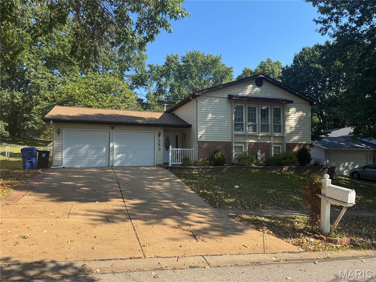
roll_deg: +0.4
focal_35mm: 24
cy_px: 141
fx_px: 261
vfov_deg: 56.8
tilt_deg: +2.5
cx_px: 188
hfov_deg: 71.6
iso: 80
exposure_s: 1/1637
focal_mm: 6.76
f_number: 1.78
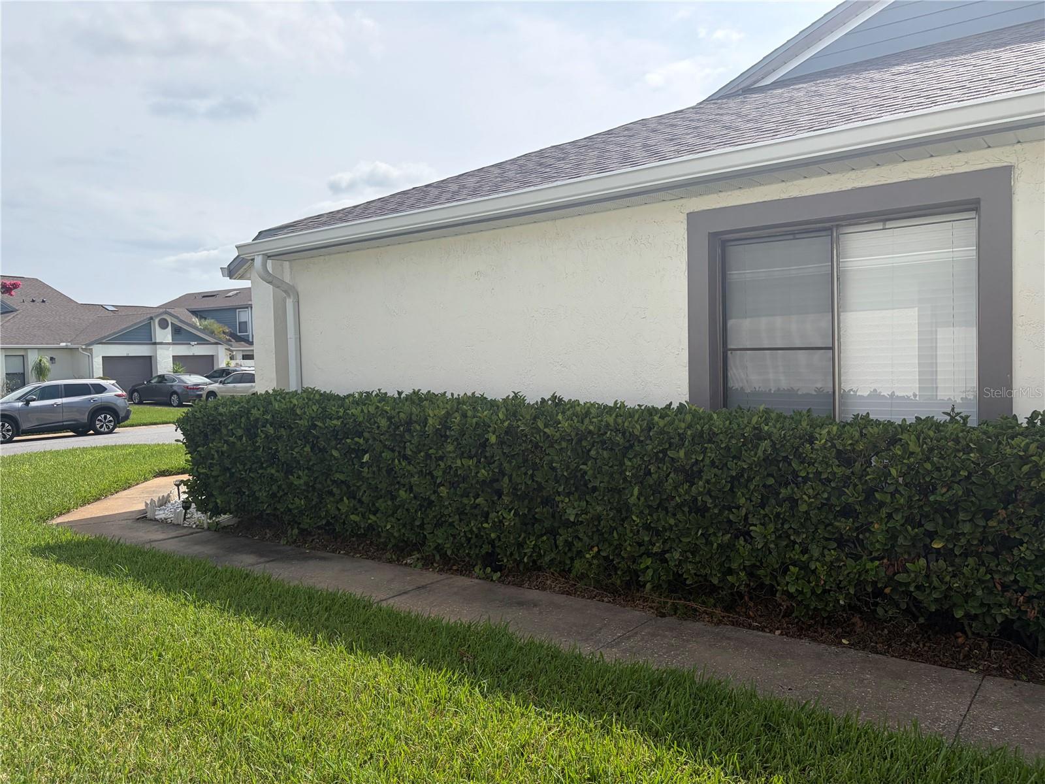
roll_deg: +2.2
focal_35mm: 26
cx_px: 522
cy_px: 392
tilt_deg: -1.5
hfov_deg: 67.3
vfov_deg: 53.1
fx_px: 785
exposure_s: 1/5814
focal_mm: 5.96
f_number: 1.6
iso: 64
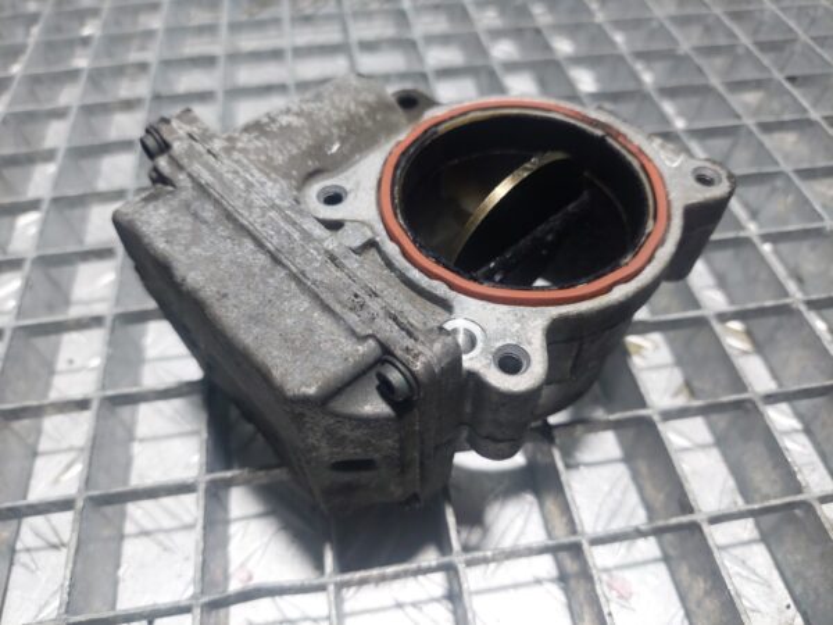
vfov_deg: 54.9
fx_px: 602
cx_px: 416
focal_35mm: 25
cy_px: 312
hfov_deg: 69.4
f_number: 1.8
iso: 80
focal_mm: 5.23
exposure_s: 1/100
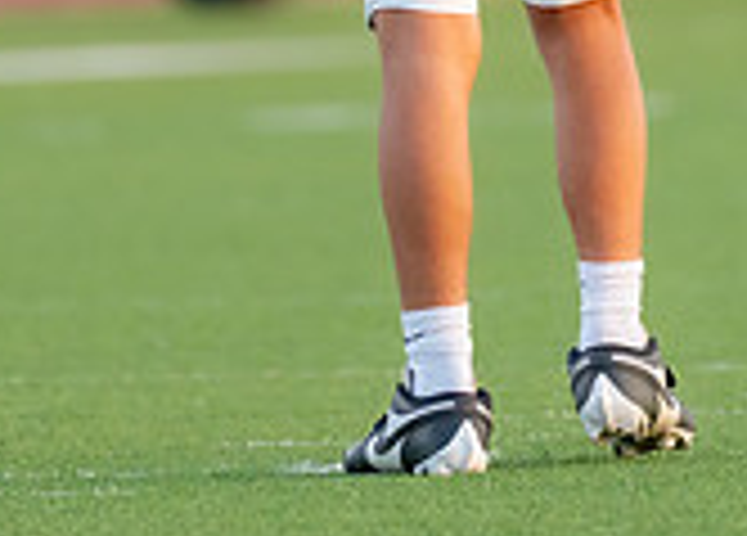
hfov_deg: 1.8
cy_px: -350
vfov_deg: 1.3
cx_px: 601
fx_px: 23365
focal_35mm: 1100
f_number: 2.8
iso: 640
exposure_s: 1/1250
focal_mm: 200
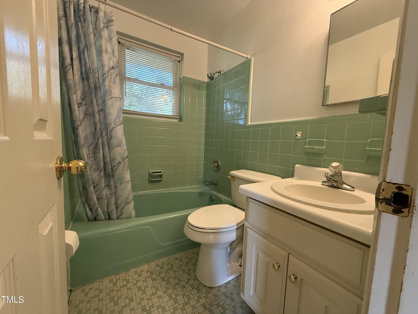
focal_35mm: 14
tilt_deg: -4.2
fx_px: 169
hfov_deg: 102.1
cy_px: 157
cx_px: 209
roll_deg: -2.2
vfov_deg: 85.7
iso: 640
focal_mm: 2.22
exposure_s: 1/120
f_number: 2.2
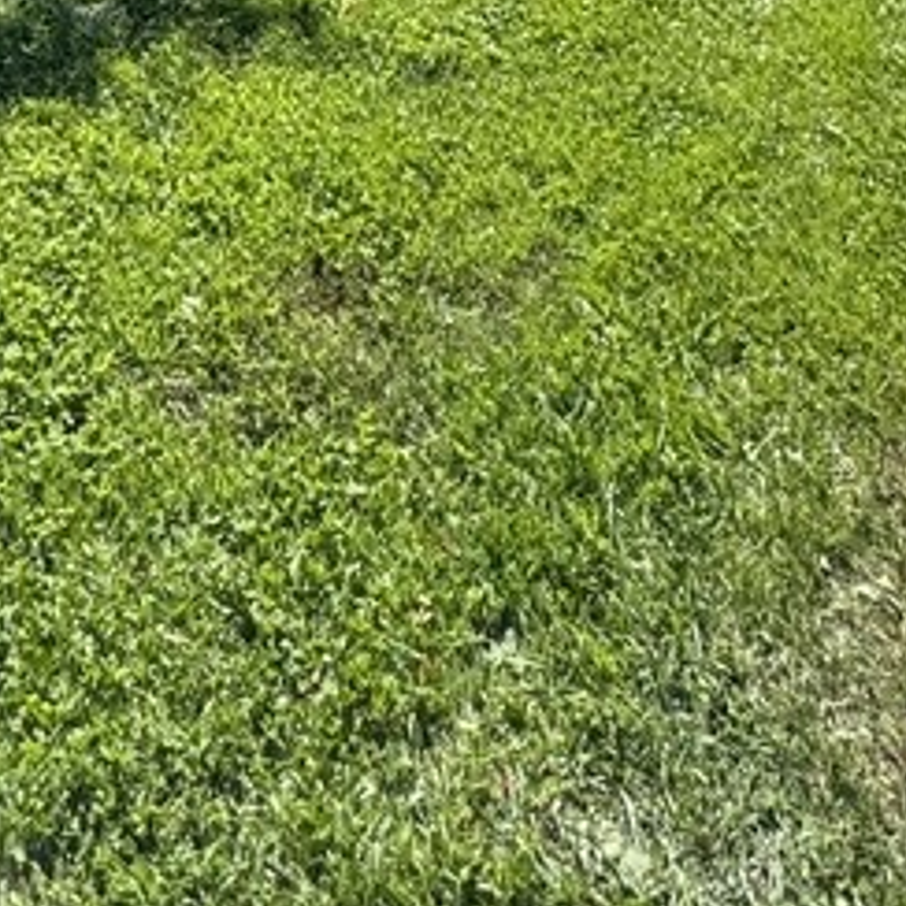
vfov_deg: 19.8
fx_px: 1540
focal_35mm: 52
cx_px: 145
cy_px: -854
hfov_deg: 31.7
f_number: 2.2
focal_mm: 2.22
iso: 50
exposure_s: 1/1217
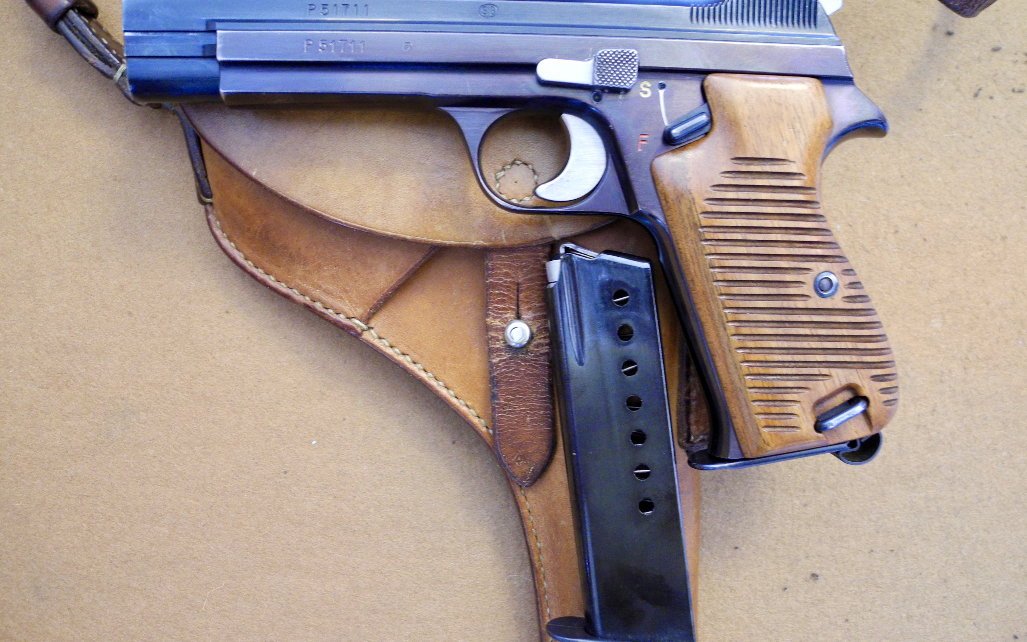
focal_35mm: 30
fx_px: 840
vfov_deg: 41.8
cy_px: 315
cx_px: 511
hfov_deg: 62.9
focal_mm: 6
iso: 400
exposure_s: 1/15
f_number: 2.8
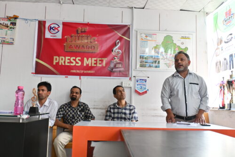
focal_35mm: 32
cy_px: 78
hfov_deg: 58.4
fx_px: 210
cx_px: 118
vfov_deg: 40.8
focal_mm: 21.5
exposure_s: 1/125
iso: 900
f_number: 4
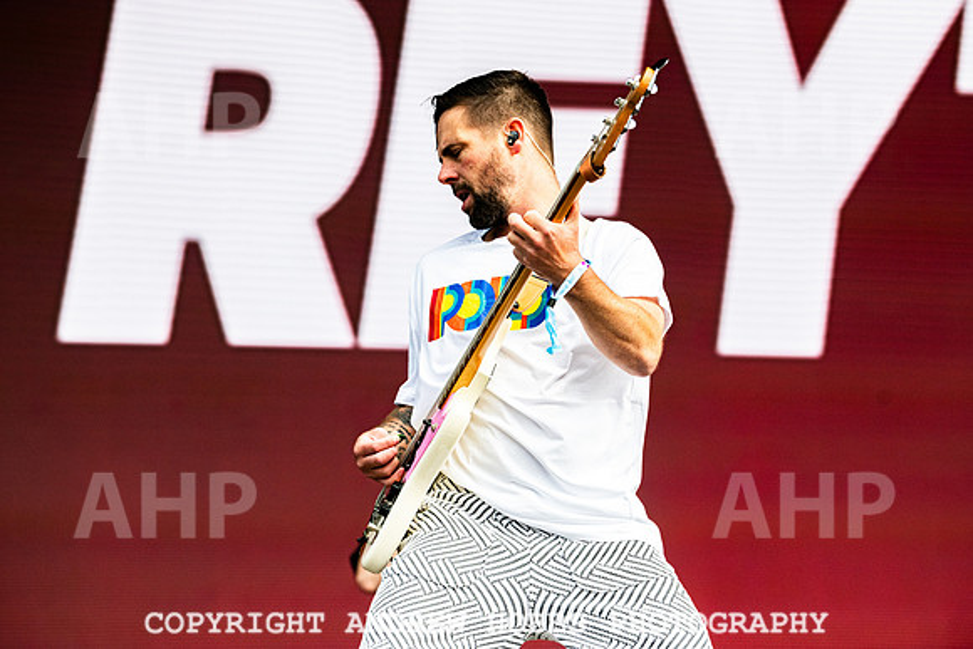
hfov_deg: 15.8
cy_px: 324
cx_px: 486
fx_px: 3514
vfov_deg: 10.6
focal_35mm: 130
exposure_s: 1/8000
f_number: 4.5
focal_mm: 130
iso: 400
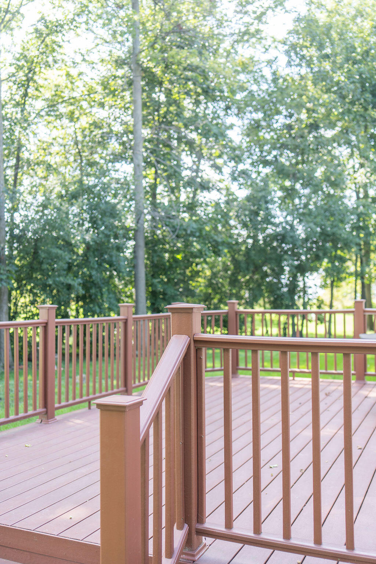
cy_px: 282
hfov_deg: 37.9
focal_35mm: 35
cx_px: 188
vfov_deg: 54.4
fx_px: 548
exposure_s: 1/400
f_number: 2.5
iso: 320
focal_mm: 35
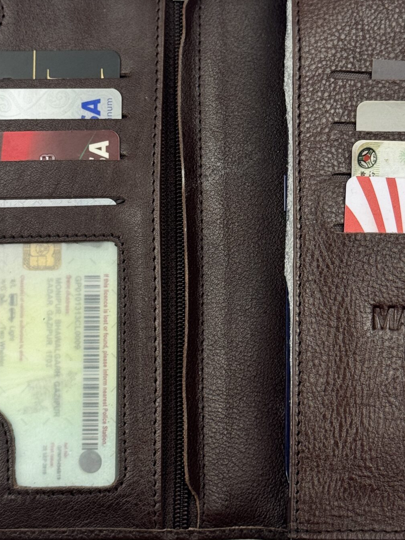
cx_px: 257
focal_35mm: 91
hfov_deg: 16.2
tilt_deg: -78.6
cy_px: 195
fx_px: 1419
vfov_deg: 21.5
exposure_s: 1/379
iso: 64
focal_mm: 6.76
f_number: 1.78
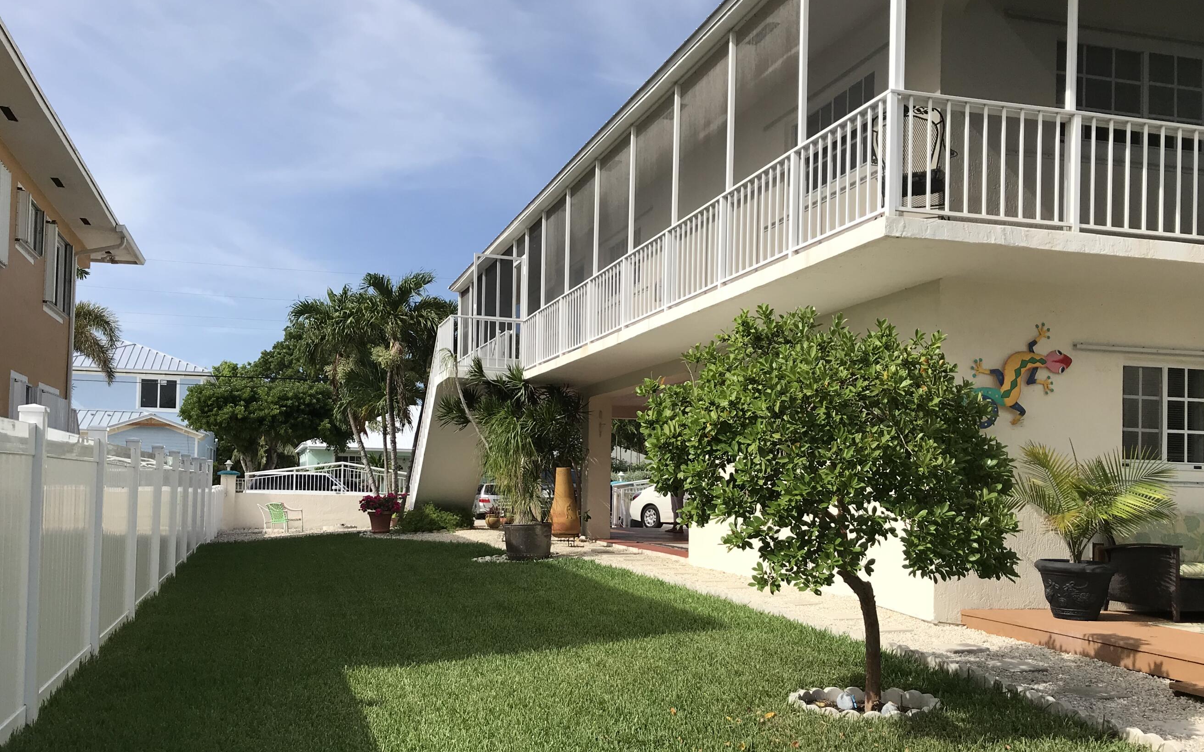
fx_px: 1116
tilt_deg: +0.7
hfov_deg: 56.7
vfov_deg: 37.1
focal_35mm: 34
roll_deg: -0.9
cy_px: 462
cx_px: 564
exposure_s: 1/3195
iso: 20
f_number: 1.8
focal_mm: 3.99
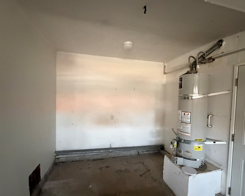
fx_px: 123
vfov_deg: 76.9
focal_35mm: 17
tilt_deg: -0.8
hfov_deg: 89.5
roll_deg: -0.7
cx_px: 130
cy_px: 104
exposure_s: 1/60
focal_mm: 2.22
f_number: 2.2
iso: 1000
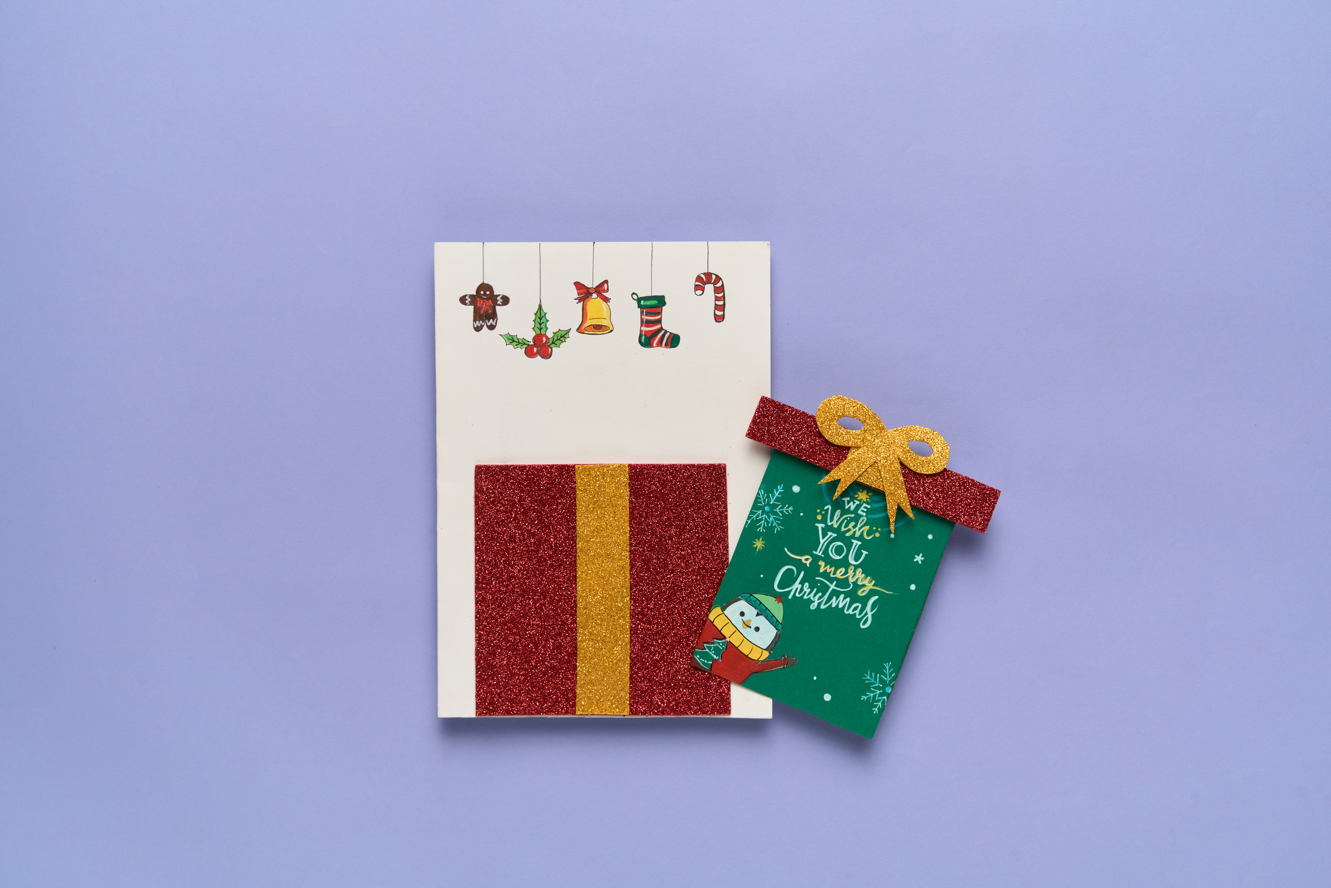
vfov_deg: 23.8
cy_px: 449
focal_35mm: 57
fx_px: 2107
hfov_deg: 35.1
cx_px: 664
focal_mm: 56
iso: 100
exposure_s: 1/125
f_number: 9
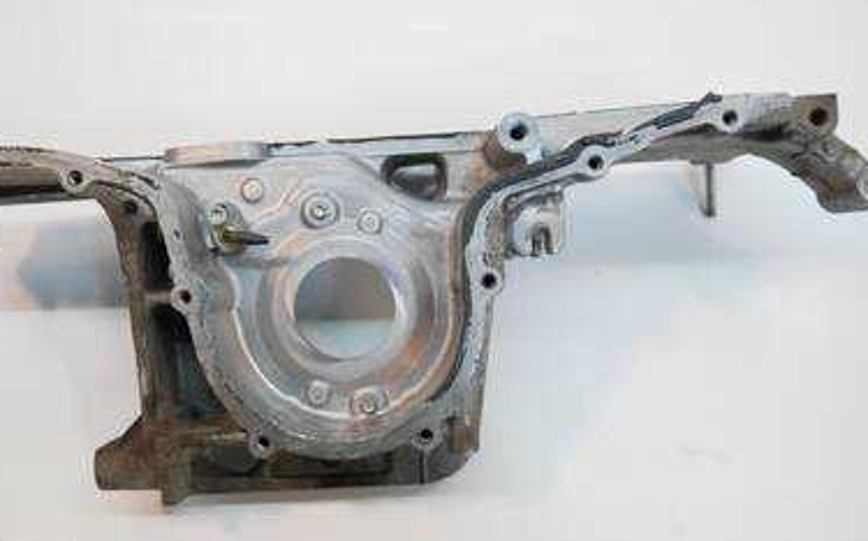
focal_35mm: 38
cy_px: 289
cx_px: 373
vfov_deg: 33.5
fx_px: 899
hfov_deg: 51.4
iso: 200
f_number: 3.5
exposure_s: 1/80
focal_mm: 14
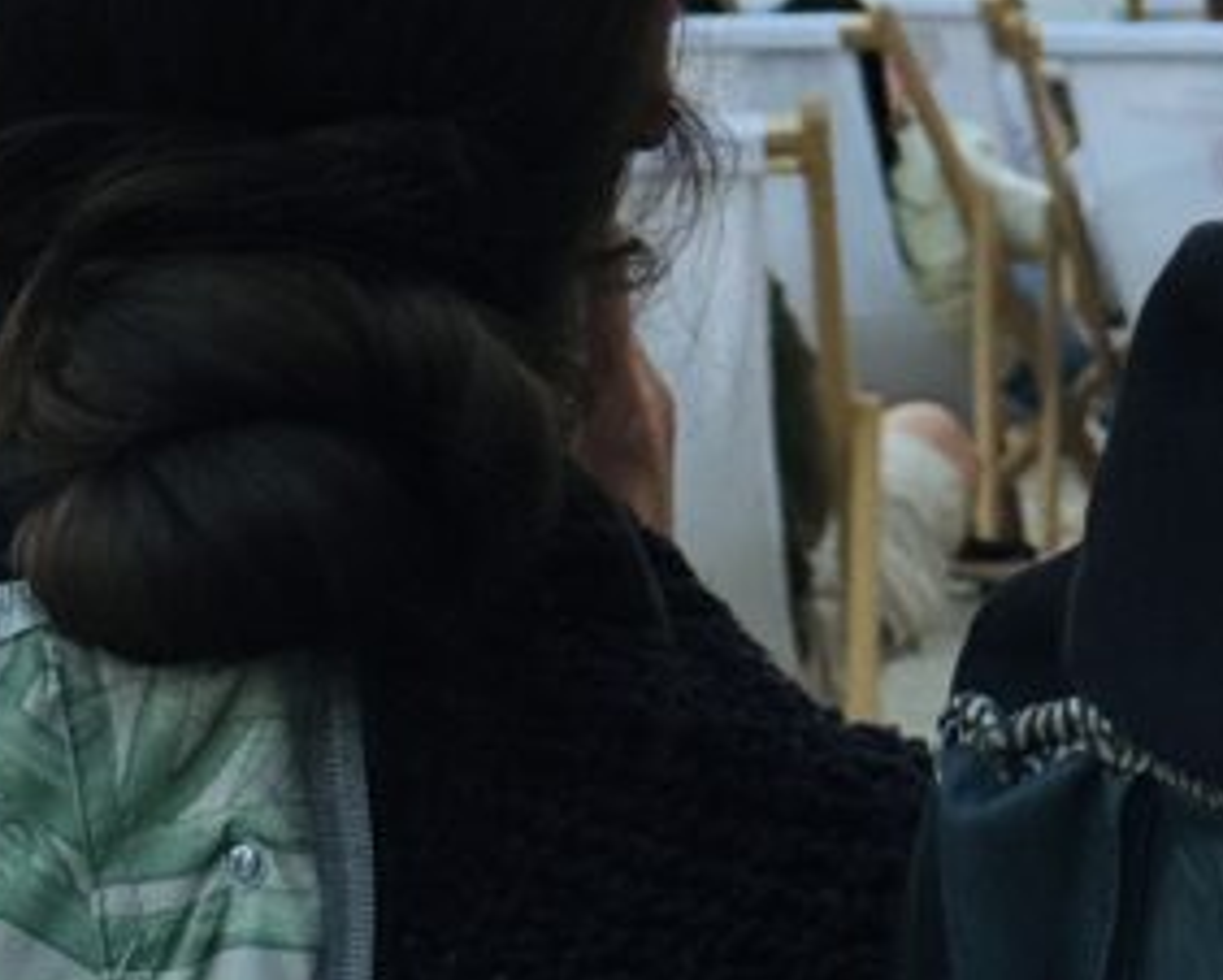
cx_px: 837
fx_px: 6158
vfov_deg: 8.9
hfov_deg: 11.3
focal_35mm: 170
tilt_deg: +3.5
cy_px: -533
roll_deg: +0.2
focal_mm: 6.76
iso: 64
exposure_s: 1/633
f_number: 1.78
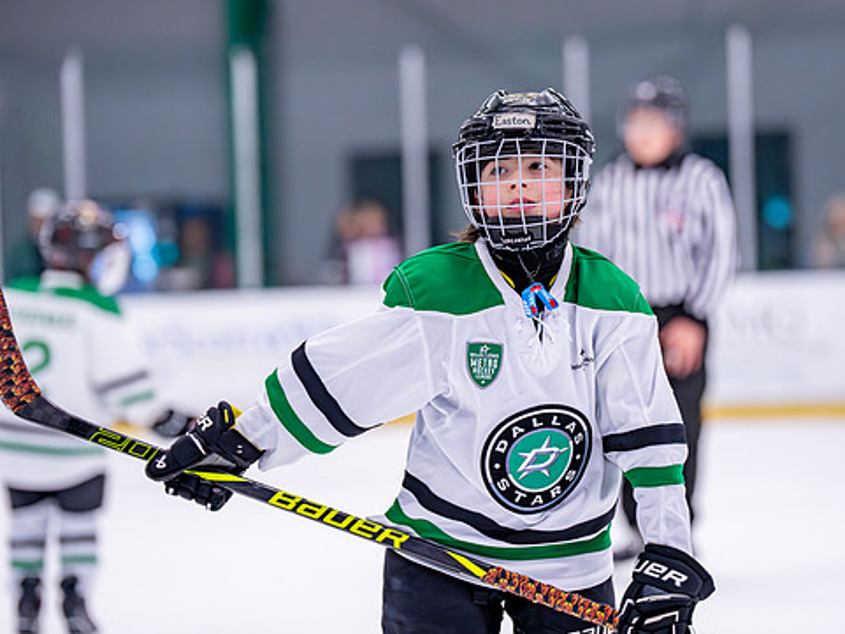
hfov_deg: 11.8
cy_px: 300
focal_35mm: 168
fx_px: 4102
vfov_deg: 8.8
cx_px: 440
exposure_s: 1/1250
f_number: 2.8
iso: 2500
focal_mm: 135
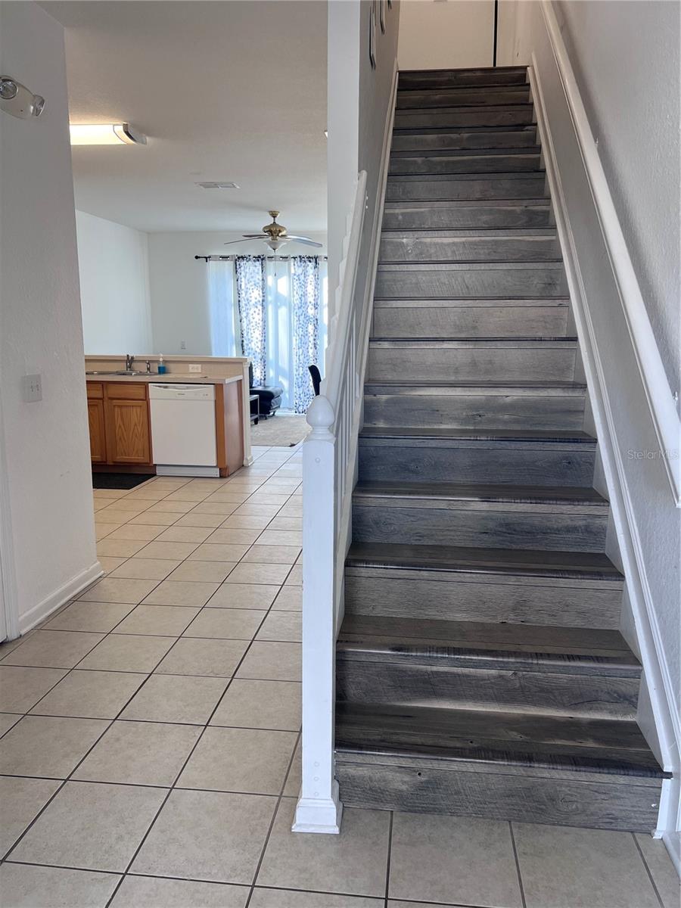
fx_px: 682
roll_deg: +0.2
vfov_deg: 67.3
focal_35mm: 26
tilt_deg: -8.3
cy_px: 454
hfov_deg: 53.1
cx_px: 340
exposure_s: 1/120
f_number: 1.5
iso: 64
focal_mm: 5.7
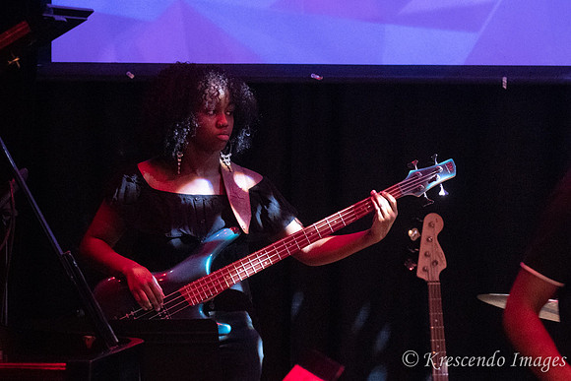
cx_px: 277
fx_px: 3470
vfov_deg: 6.3
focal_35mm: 219
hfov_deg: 9.4
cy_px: 229
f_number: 2.8
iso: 6400
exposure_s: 1/200
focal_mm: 102
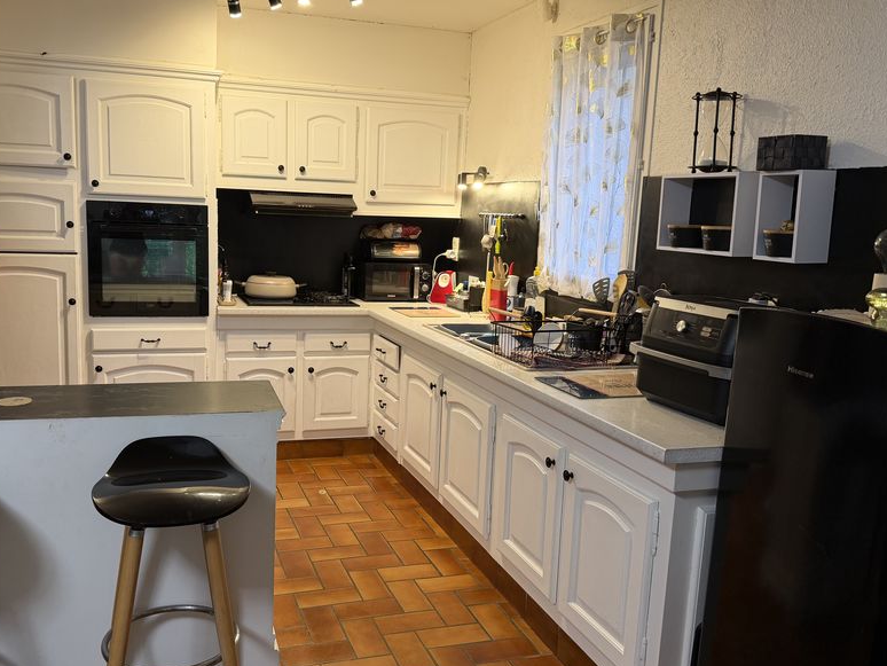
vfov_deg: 45.5
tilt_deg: -8.7
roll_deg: -2.1
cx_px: 391
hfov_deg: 58.2
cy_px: 338
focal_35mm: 31
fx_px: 795
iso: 160
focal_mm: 6.76
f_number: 1.78
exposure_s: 1/50
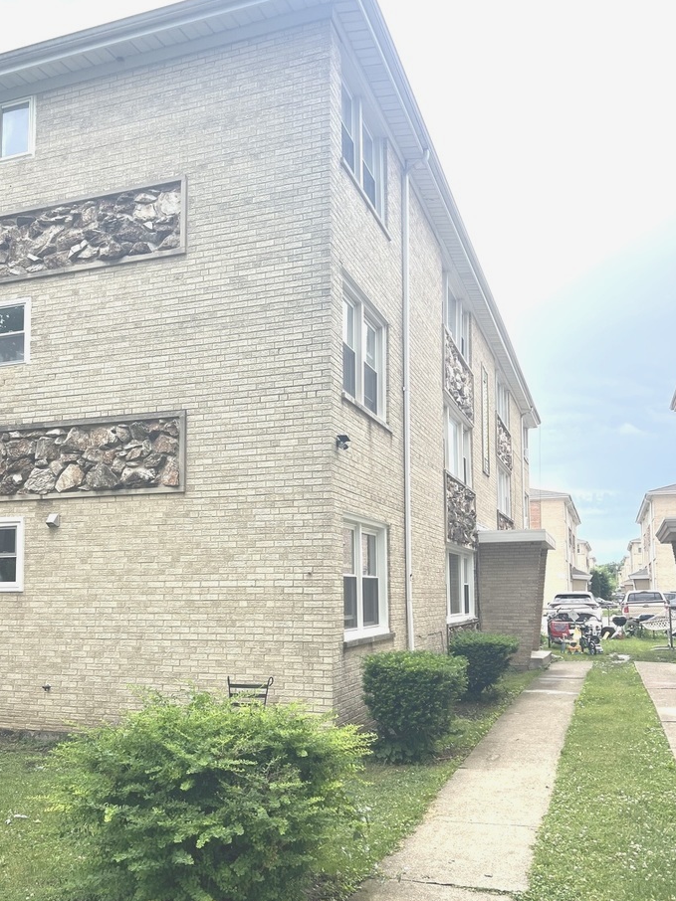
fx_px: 808
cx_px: 291
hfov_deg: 45.3
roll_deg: -0.2
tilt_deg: +4.6
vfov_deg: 58.1
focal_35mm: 31
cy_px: 513
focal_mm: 5.7
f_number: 1.5
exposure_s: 1/1431
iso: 50
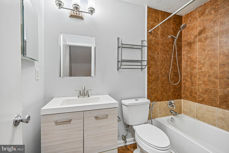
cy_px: 76
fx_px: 102
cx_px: 114
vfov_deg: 73.7
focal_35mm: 16
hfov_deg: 96.7
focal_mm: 16
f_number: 8
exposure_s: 1/20
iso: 800
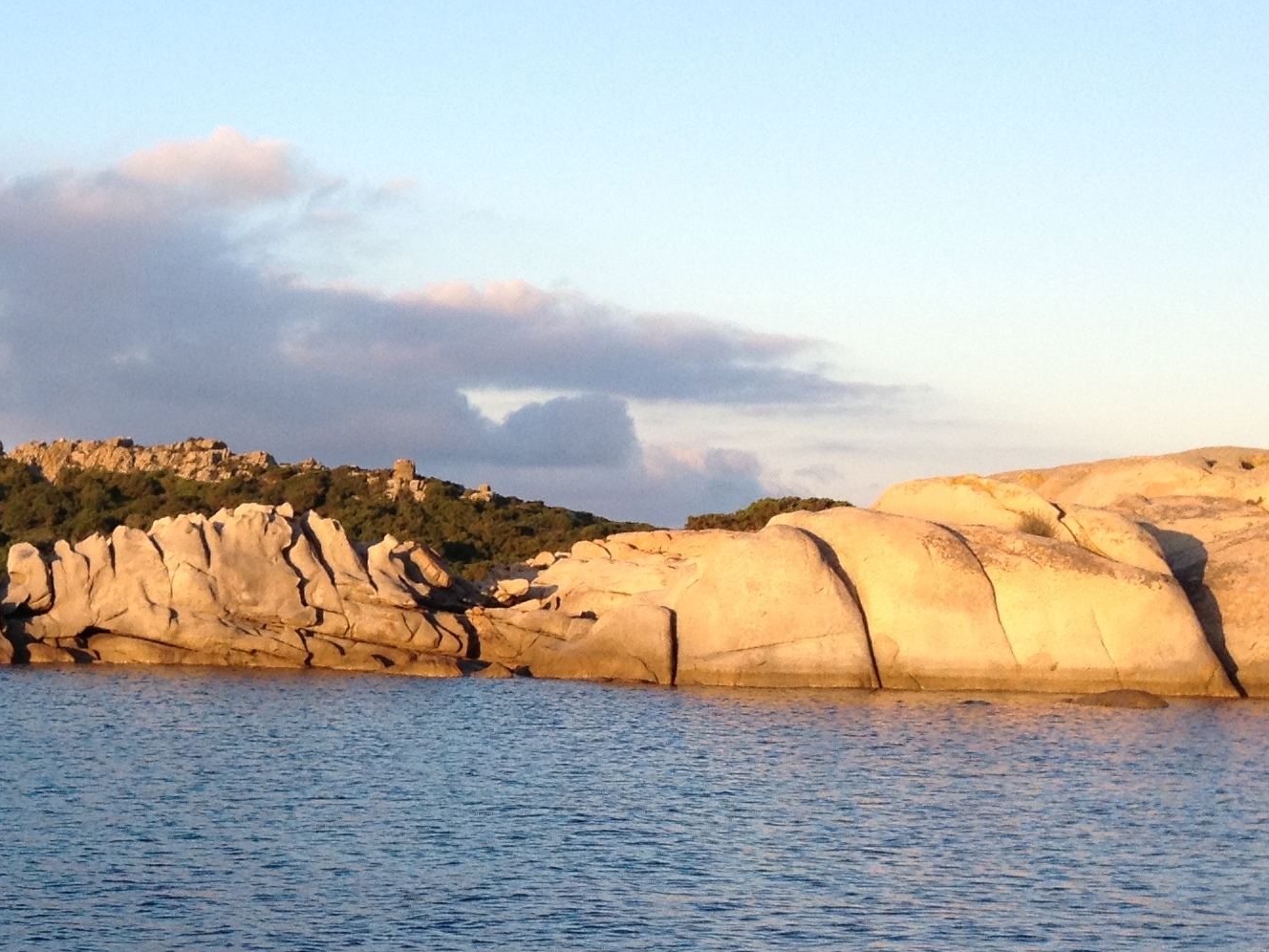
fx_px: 3153
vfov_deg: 17.2
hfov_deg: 21.9
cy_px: 549
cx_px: -25
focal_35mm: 86
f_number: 2.4
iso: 64
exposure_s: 1/521
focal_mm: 4.28
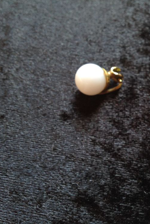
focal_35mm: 49
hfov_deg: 26.4
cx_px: 140
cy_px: 112
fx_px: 306
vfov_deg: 40.3
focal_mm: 4.28
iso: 64
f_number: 2.4
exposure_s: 1/40
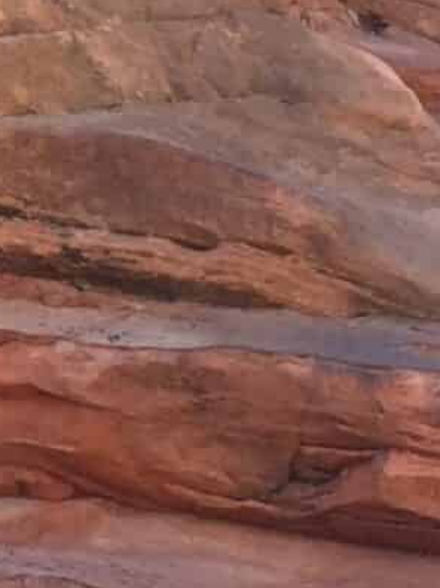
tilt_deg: +26.5
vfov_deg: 10.3
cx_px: -556
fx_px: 3188
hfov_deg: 7.5
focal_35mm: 188
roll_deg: -3.1
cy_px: -195
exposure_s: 1/403
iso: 32
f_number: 2.2
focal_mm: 4.15
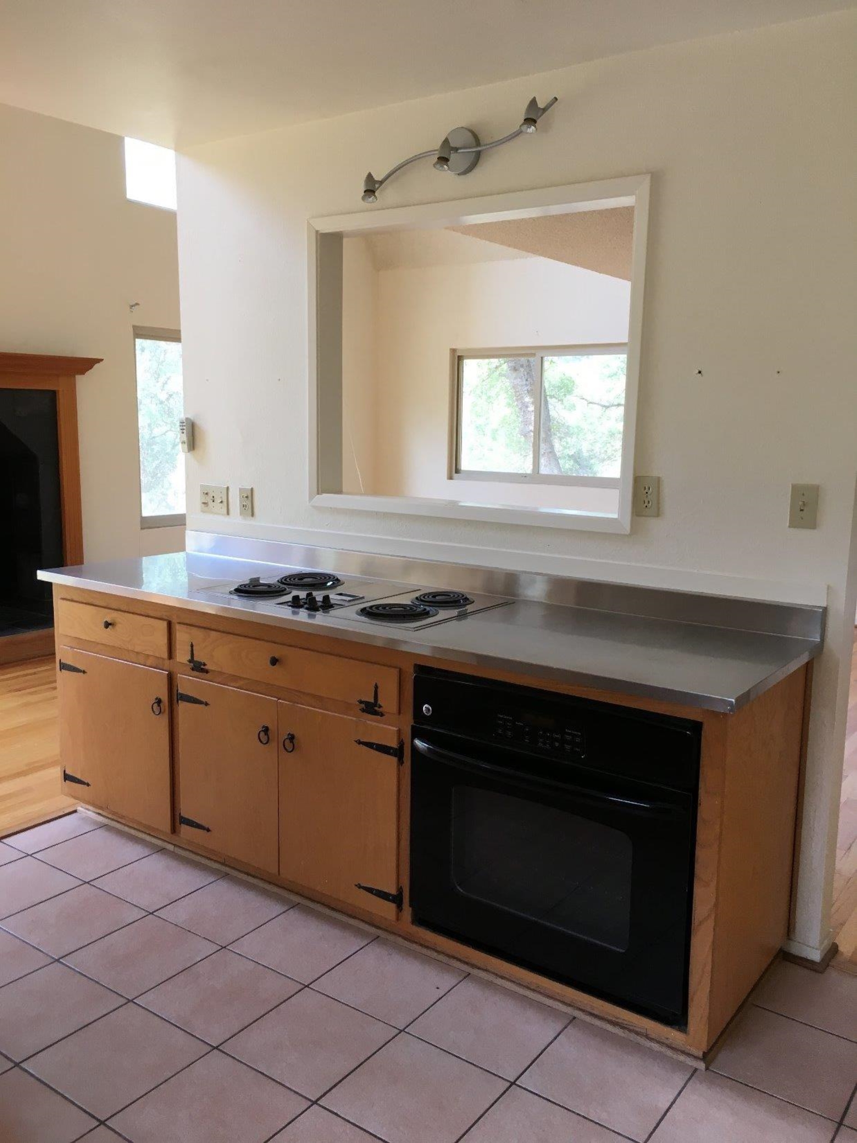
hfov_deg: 48.2
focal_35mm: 29
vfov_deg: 61.7
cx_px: 428
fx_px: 957
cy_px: 572
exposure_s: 1/30
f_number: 2.2
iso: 25
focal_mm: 4.15
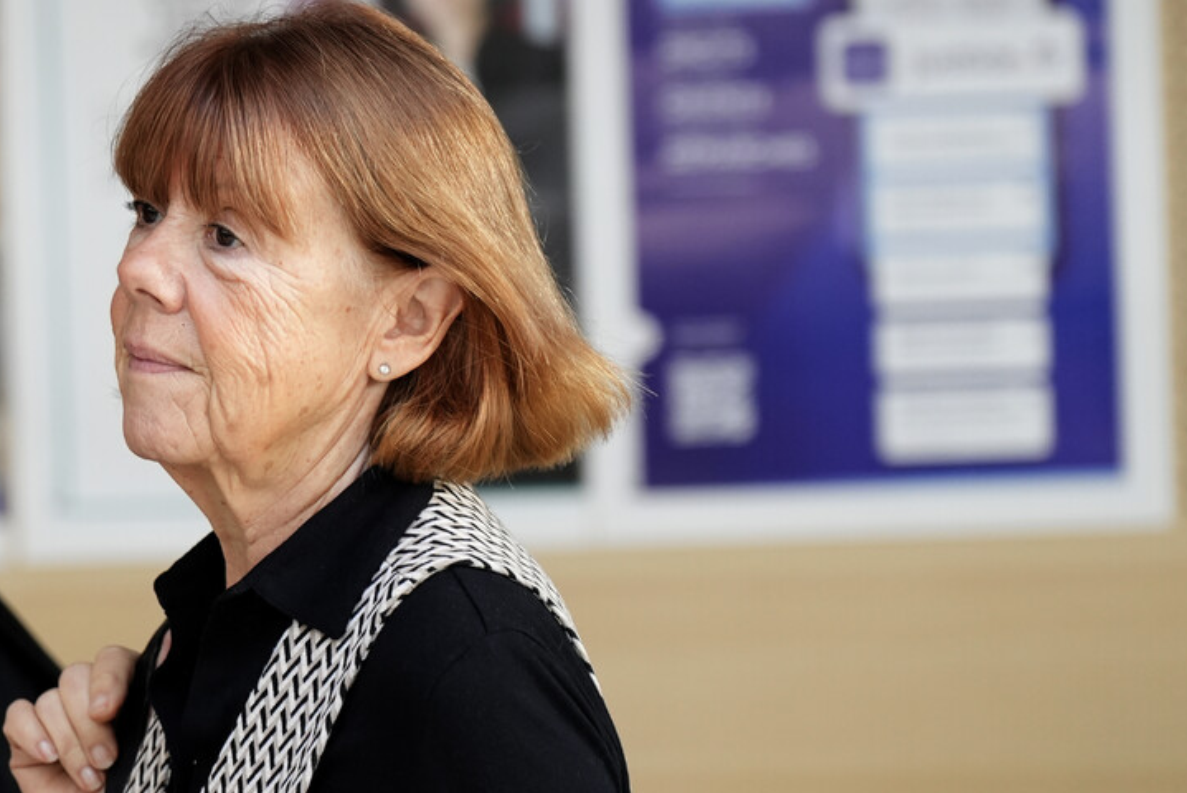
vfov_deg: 4.2
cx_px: 300
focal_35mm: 327
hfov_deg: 6.3
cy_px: 485
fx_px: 10786
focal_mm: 147
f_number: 2.8
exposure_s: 1/400
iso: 1600
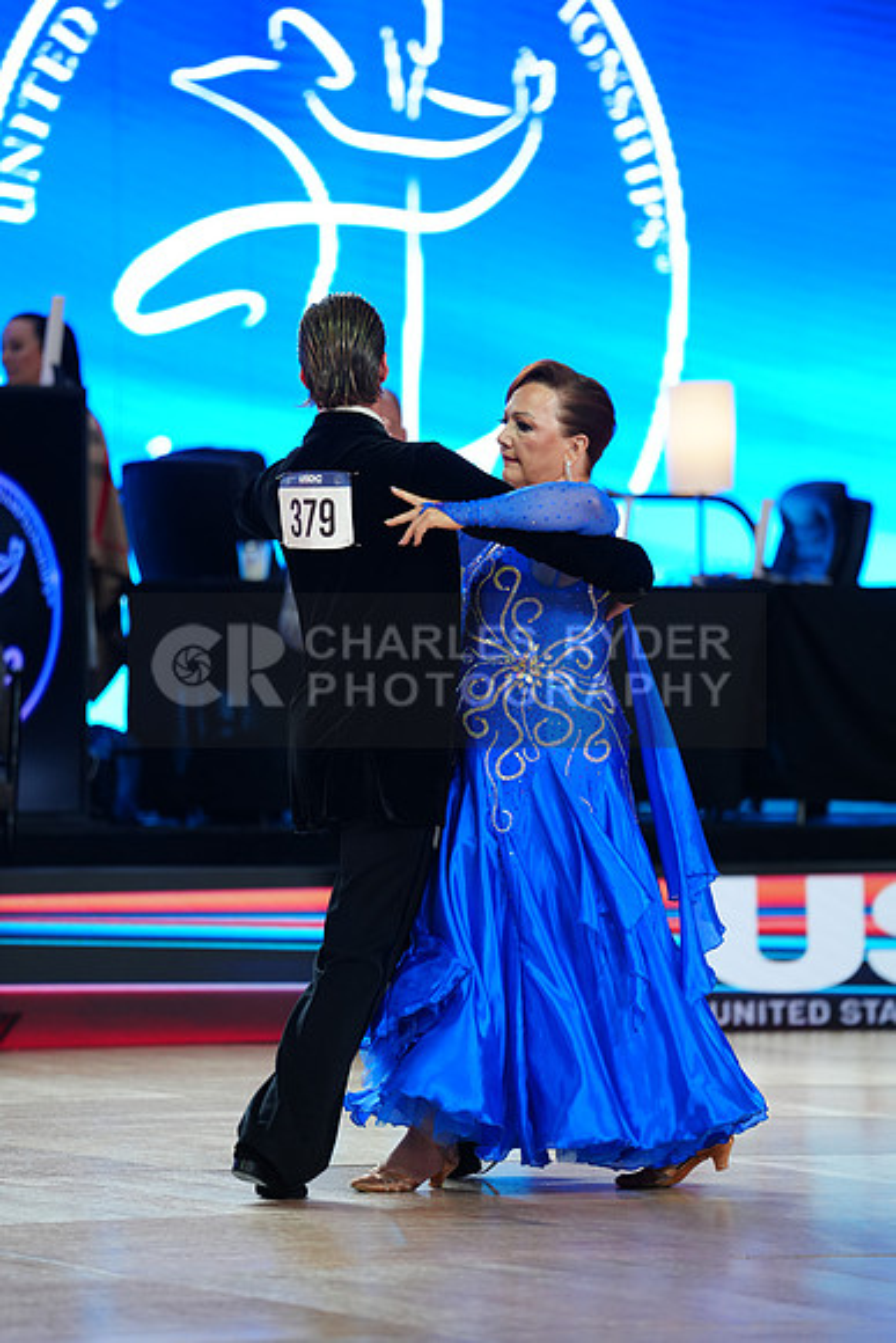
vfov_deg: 10.3
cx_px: 448
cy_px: 672
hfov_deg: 6.9
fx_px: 7462
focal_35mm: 200
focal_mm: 200
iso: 640
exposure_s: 1/400
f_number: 2.8
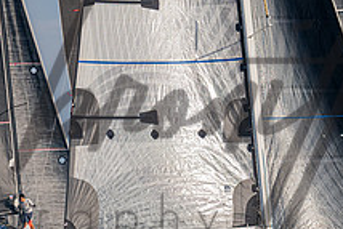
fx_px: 2965
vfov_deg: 4.4
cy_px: 91
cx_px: 85
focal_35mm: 311
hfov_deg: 6.6
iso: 400
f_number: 6.3
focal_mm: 100
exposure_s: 1/1250
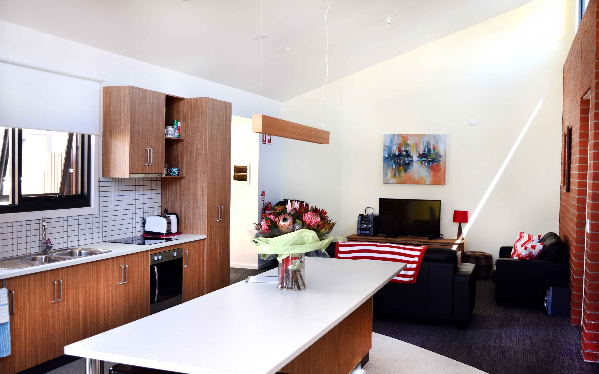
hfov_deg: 52.7
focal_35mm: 37
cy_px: 193
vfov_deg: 34.4
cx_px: 298
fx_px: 604
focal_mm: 24
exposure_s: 1/80
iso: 400
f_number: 4.5
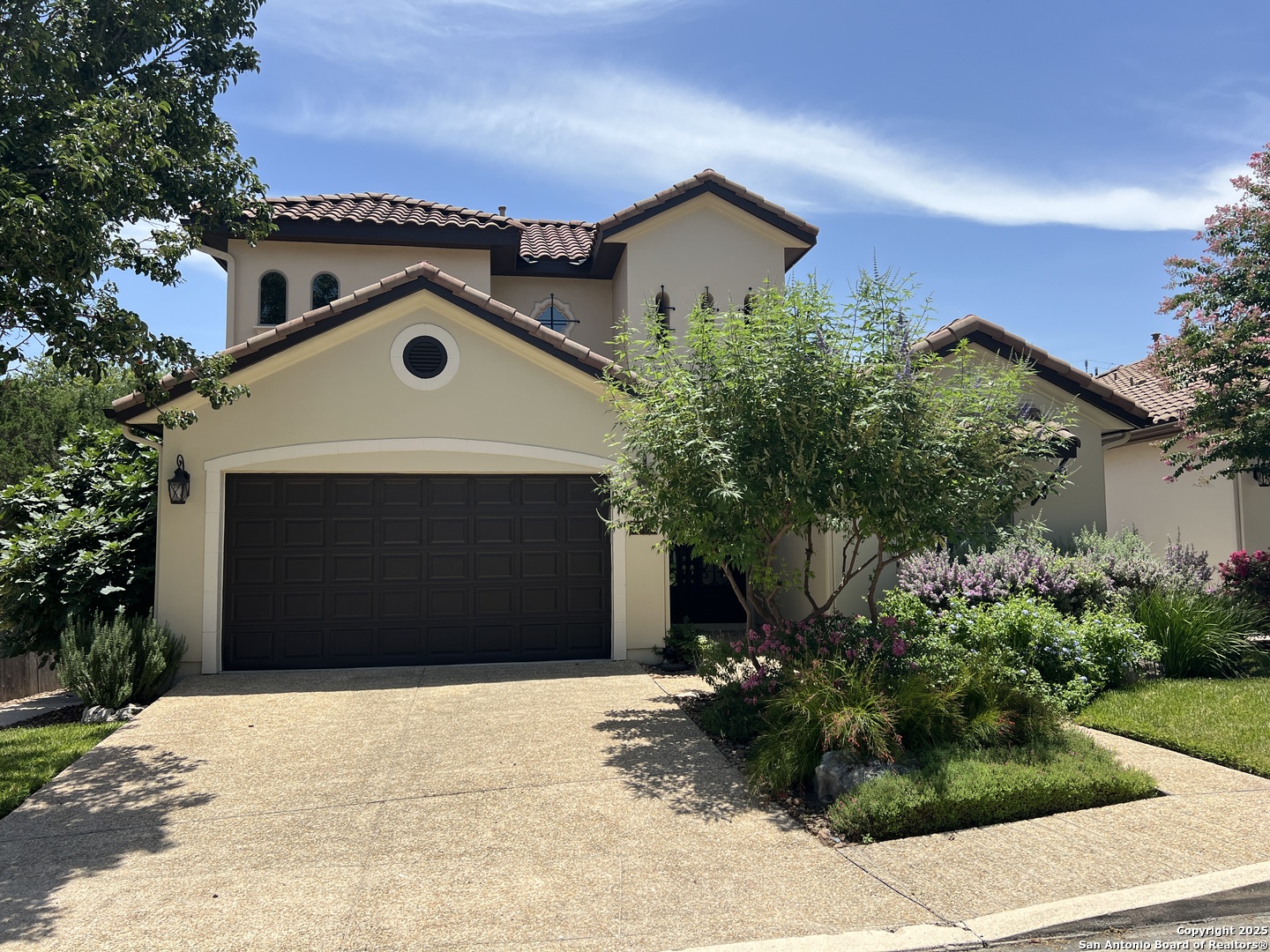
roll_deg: -0.1
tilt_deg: +3.8
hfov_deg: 67.3
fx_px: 954
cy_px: 476
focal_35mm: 26
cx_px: 635
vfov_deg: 53.1
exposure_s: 1/3831
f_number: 1.5
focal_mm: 5.7
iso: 50
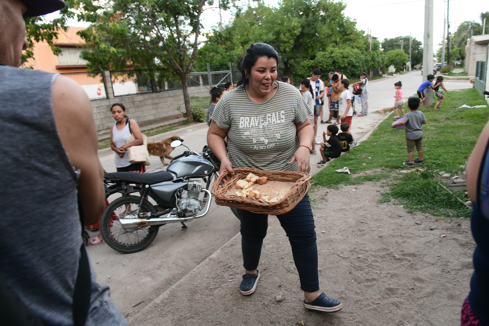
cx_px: 244
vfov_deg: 53.1
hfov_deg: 73.7
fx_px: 326
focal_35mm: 24
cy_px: 163
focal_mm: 24
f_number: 5.6
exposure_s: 1/100
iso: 2000
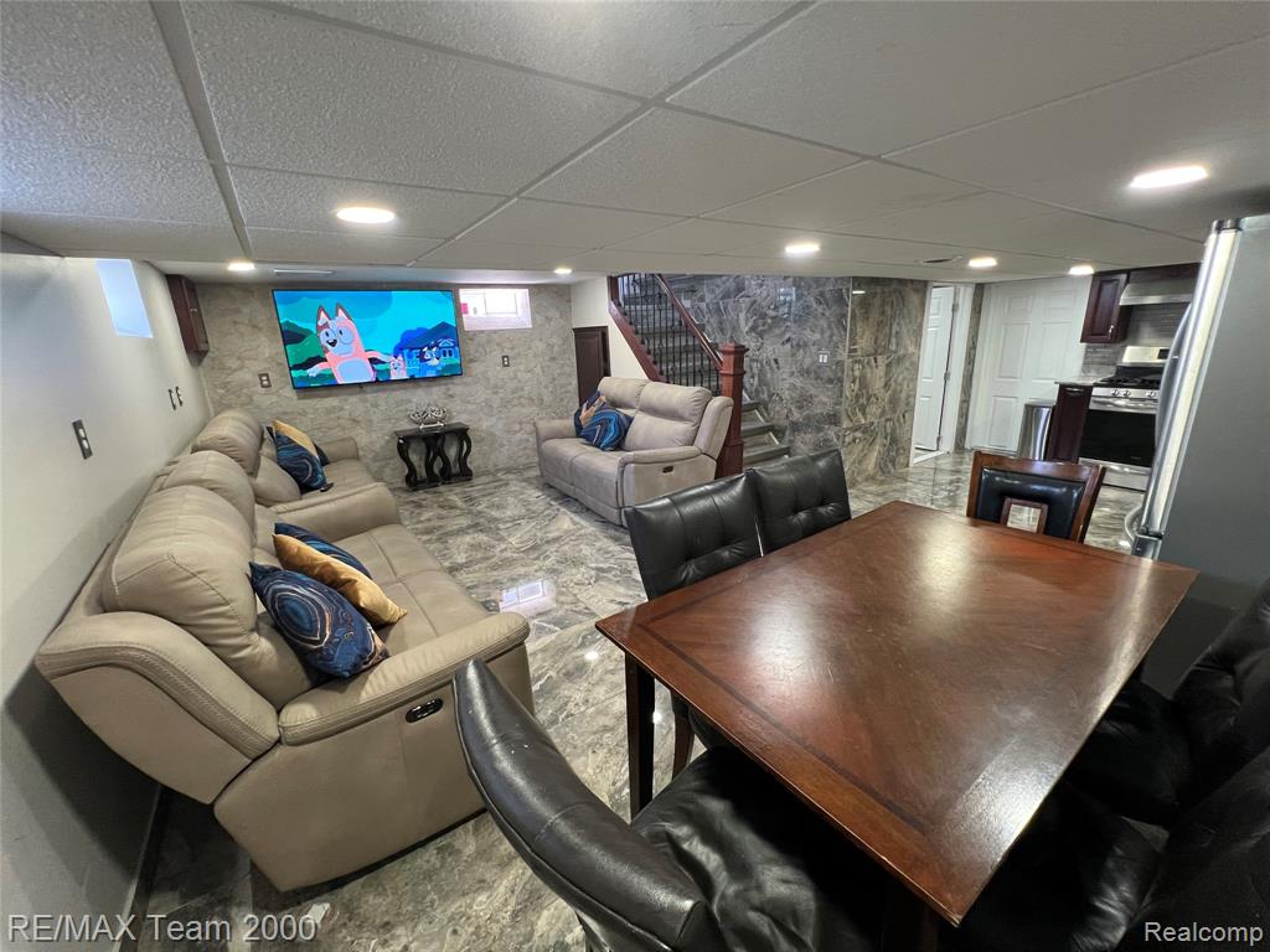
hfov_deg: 106.2
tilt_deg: -16.0
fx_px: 477
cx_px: 635
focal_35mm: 13
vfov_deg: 89.9
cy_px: 476
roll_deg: +1.9
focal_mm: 1.57
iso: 200
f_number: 1.8
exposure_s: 1/60
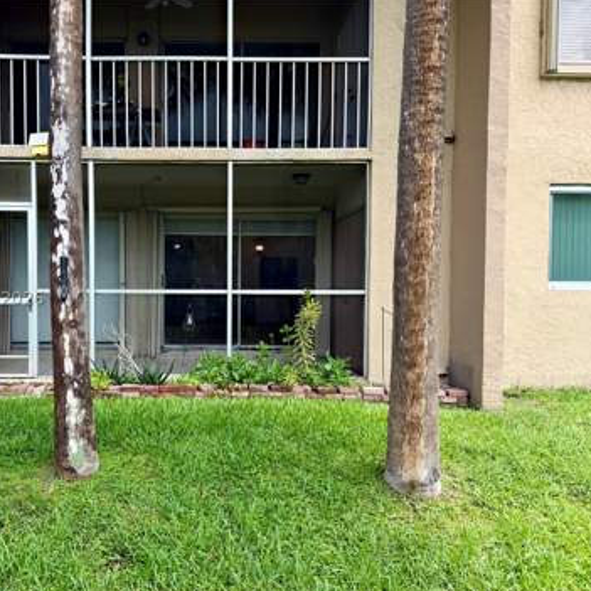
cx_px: 199
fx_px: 560
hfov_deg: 54.5
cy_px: 298
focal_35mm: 29
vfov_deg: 55.6
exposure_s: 1/1139
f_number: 1.78
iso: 80
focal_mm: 6.76
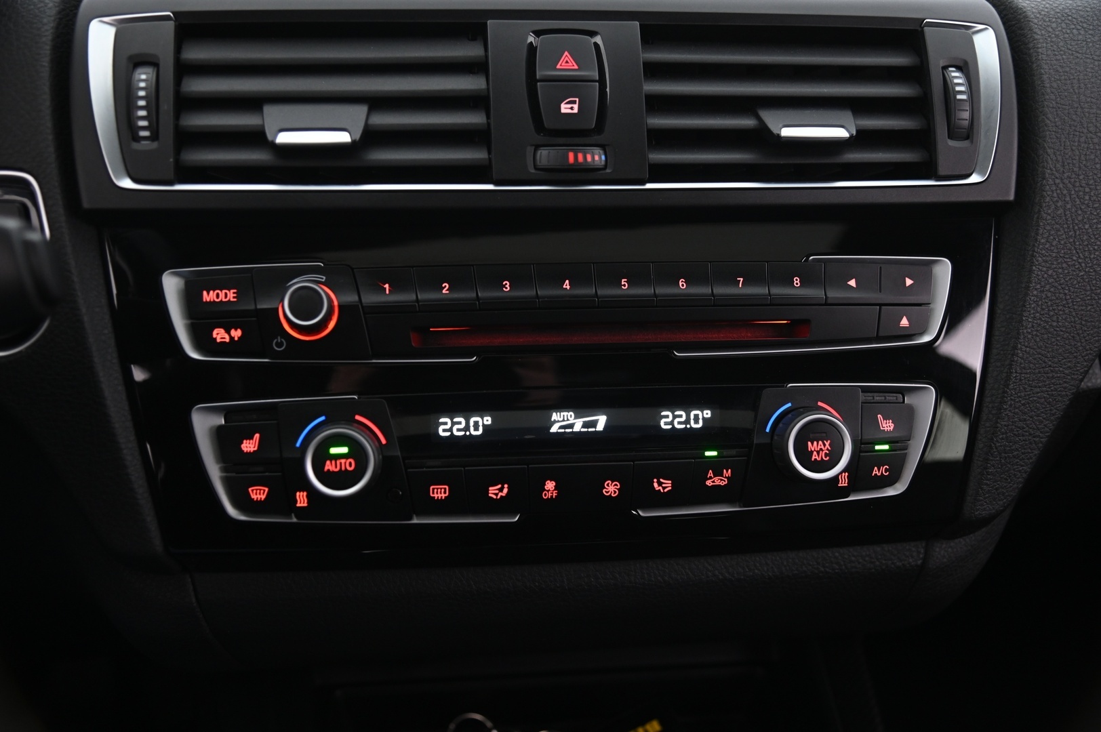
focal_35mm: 40
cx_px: 550
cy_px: 366
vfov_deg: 33.3
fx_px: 1222
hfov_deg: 48.5
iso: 2000
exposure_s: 1/15
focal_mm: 40
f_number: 4
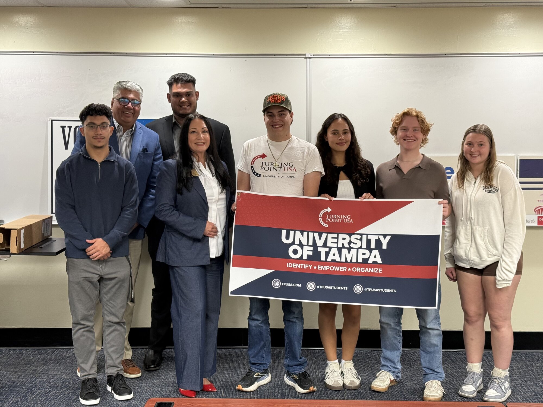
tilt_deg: -5.0
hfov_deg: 39.7
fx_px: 753
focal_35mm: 48
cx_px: 272
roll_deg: -0.3
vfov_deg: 30.3
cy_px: 204
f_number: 1.78
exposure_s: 1/60
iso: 160
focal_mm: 6.76
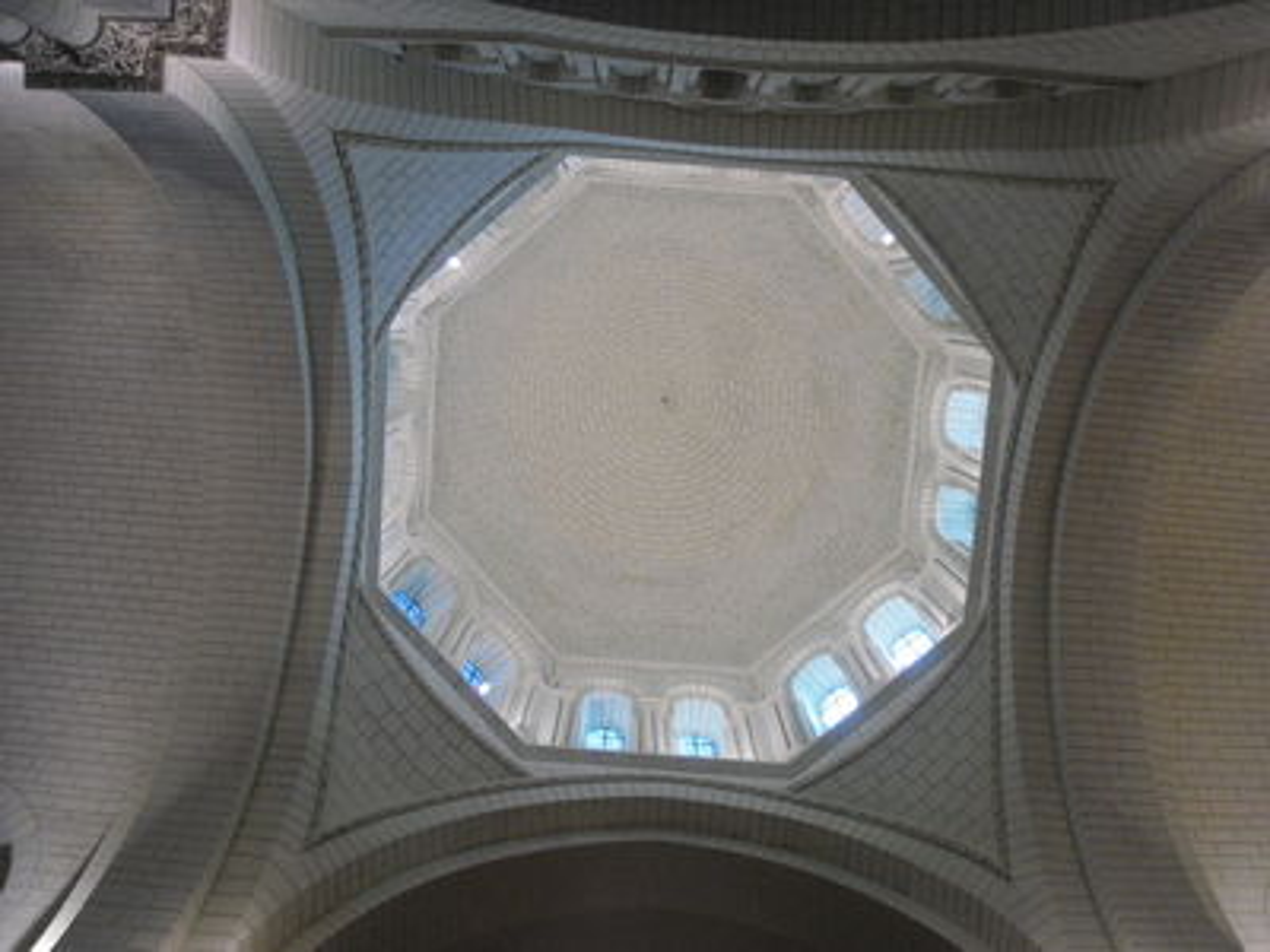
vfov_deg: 49.7
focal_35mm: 28
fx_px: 1027
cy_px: 476
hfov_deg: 63.4
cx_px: 635
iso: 200
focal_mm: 4.65
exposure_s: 1/80
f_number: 2.6
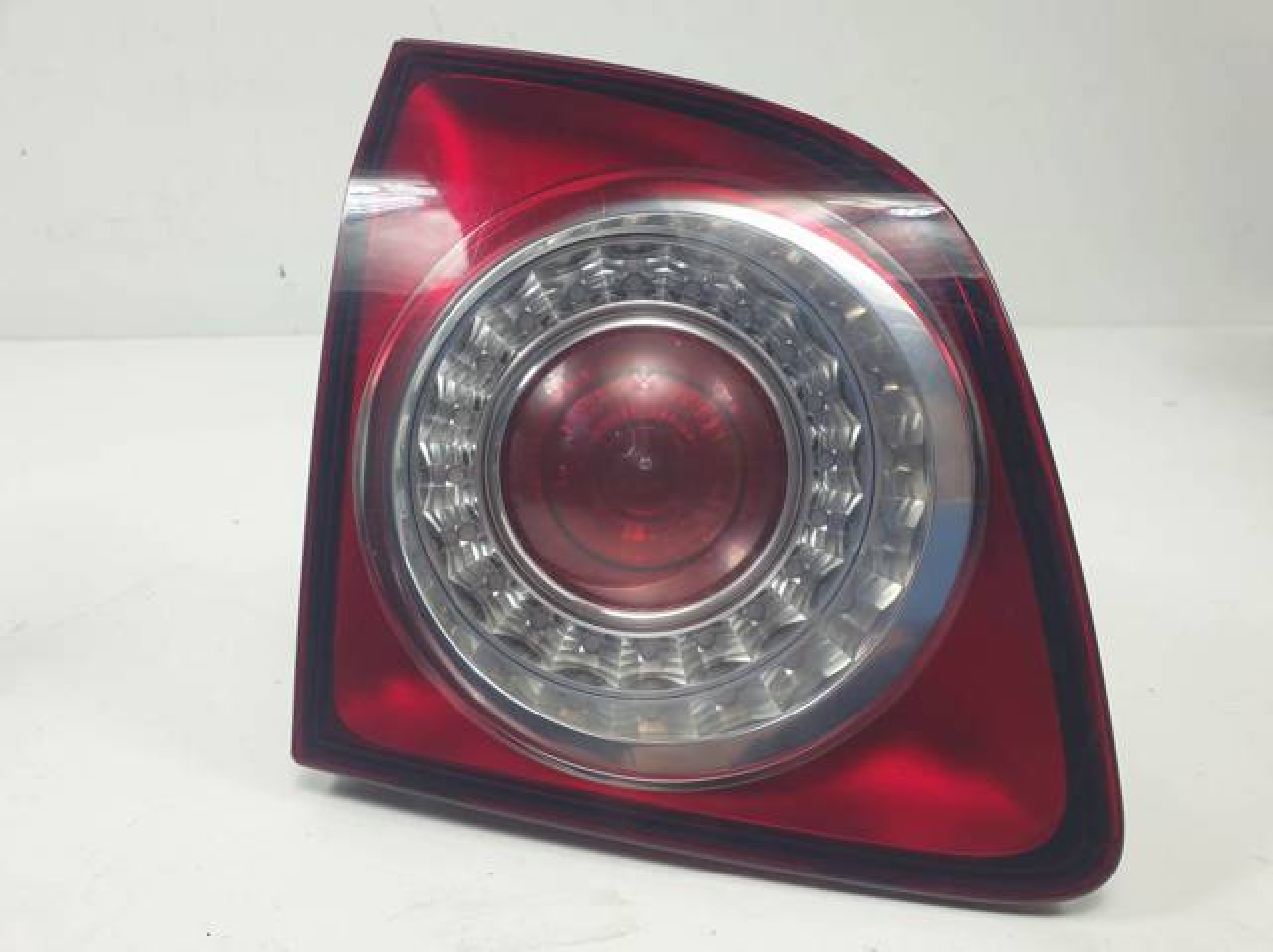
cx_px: 636
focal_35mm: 26
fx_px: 955
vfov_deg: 53.0
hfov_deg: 67.3
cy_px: 476
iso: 50
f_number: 2.4
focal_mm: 4.3
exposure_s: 1/170
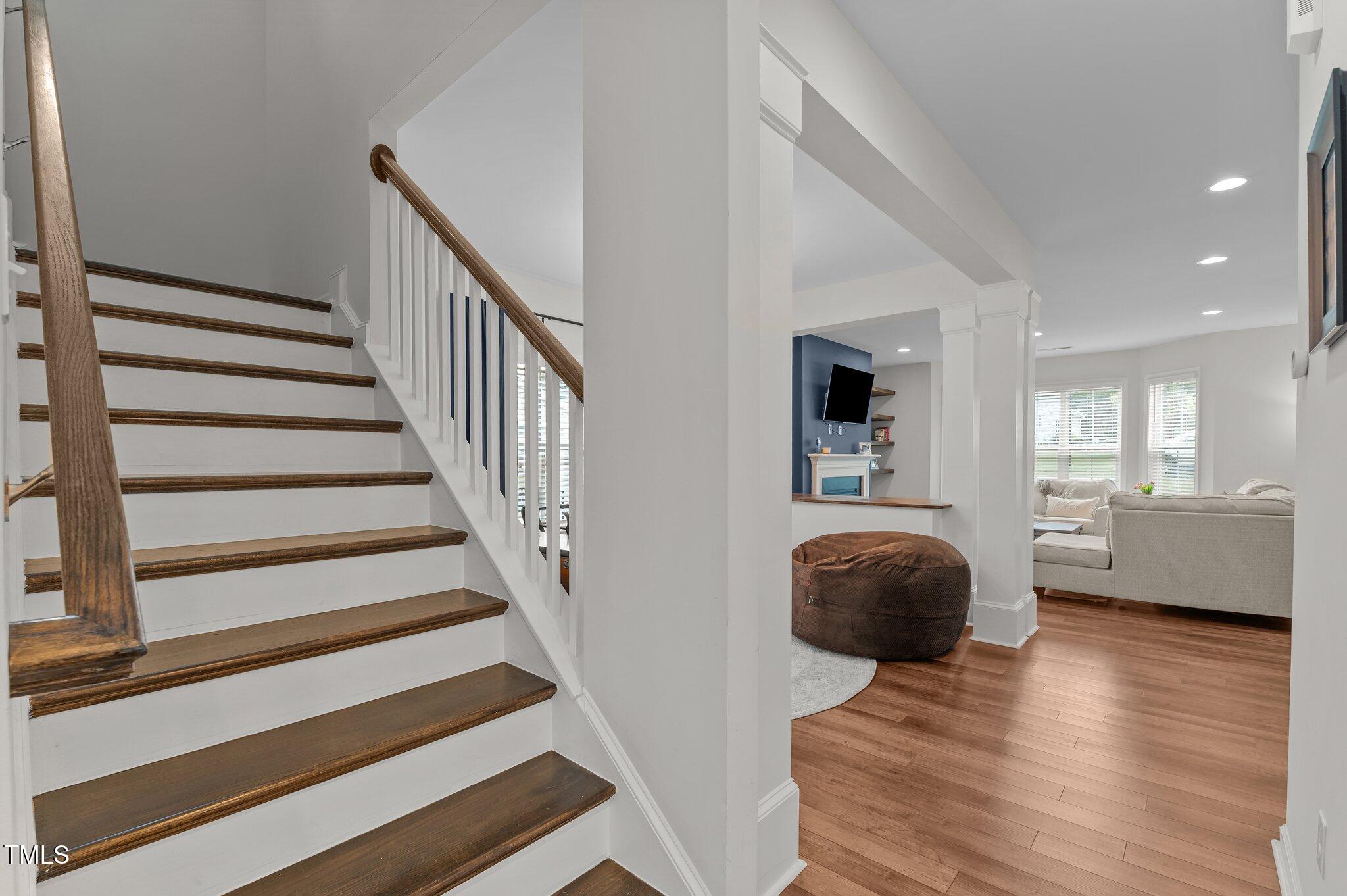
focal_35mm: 15
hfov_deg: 100.4
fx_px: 561
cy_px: 448
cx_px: 674
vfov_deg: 77.2
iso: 400
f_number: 6.3
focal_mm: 15
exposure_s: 1/3
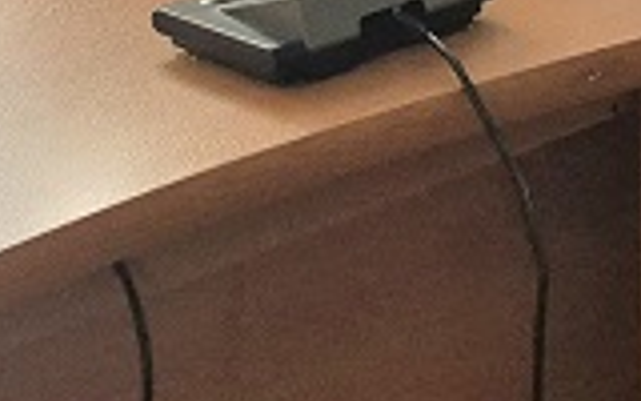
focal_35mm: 151
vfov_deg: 7.7
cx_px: 1430
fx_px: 2638
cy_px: -768
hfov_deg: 11.8
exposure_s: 1/100
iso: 500
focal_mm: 5.4
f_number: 1.8
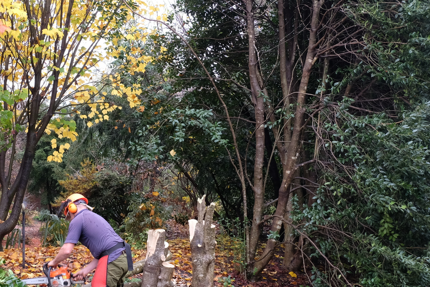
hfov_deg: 35.9
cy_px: 183
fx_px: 645
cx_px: 98
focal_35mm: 54
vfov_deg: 25.0
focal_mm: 19.5
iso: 800
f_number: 9
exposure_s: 1/30
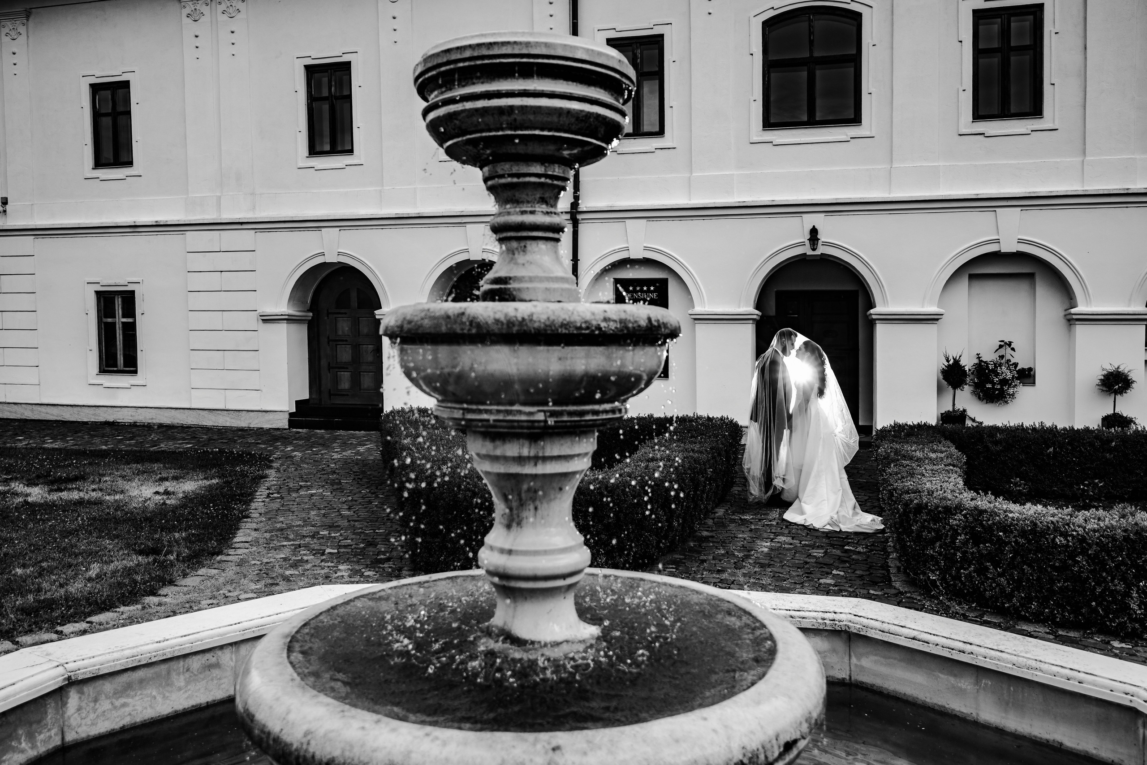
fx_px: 892
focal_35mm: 28
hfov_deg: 65.5
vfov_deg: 46.4
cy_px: 382
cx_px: 574
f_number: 4
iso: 80
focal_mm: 28
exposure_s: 1/640
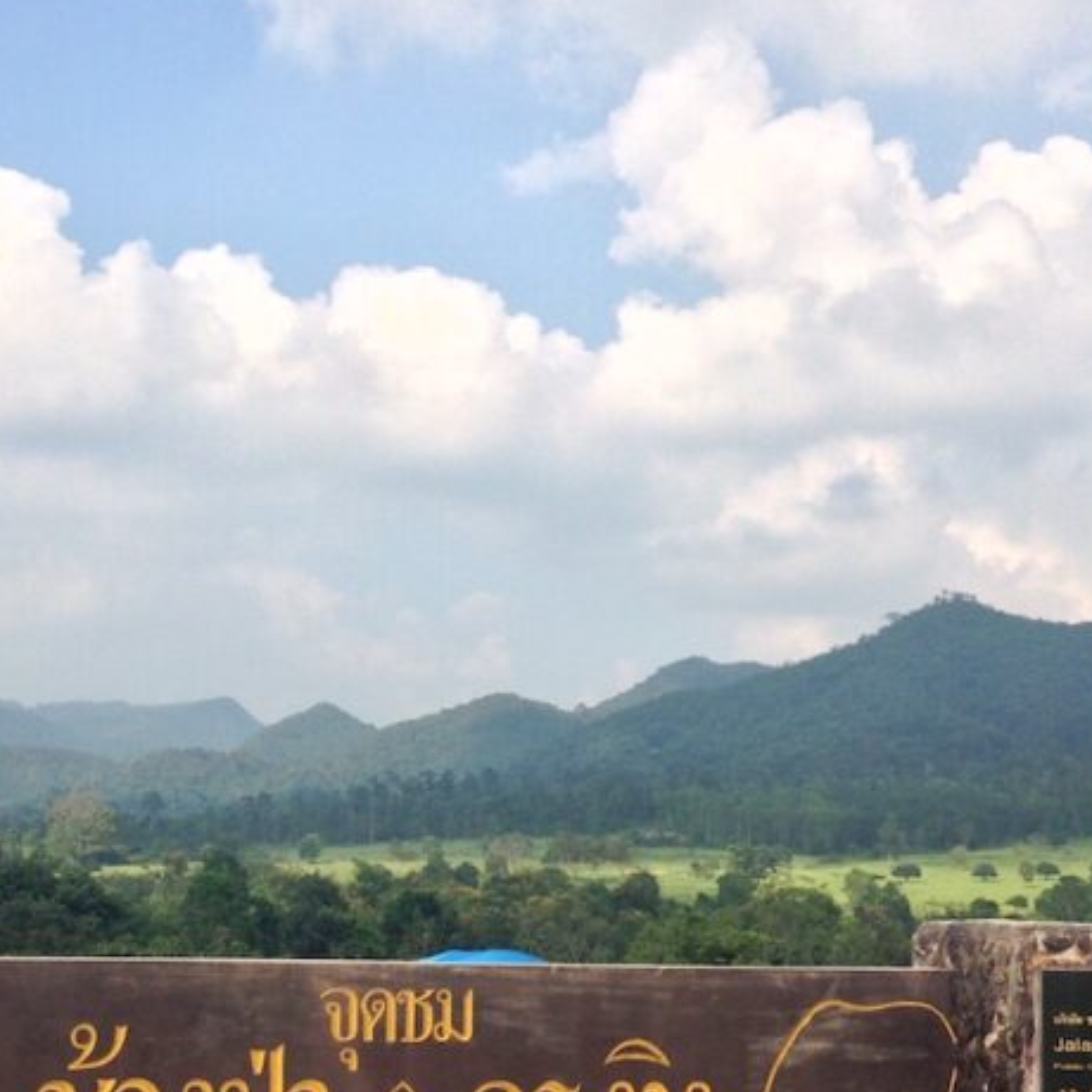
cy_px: 696
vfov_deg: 26.4
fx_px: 2320
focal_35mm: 65
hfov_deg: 26.5
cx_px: 510
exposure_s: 1/1695
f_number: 2.4
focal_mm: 4.12
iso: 50
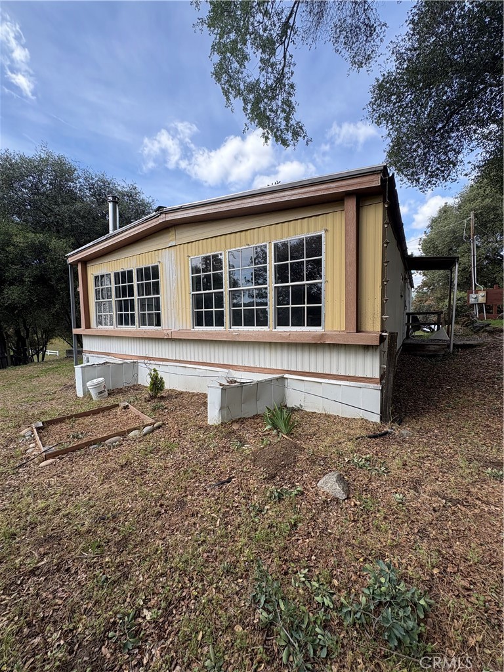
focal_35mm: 14
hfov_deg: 85.7
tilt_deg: -3.1
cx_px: 252
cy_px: 336
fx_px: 272
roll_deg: +1.0
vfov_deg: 102.1
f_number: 2.2
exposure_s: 1/578
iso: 40
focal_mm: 2.22
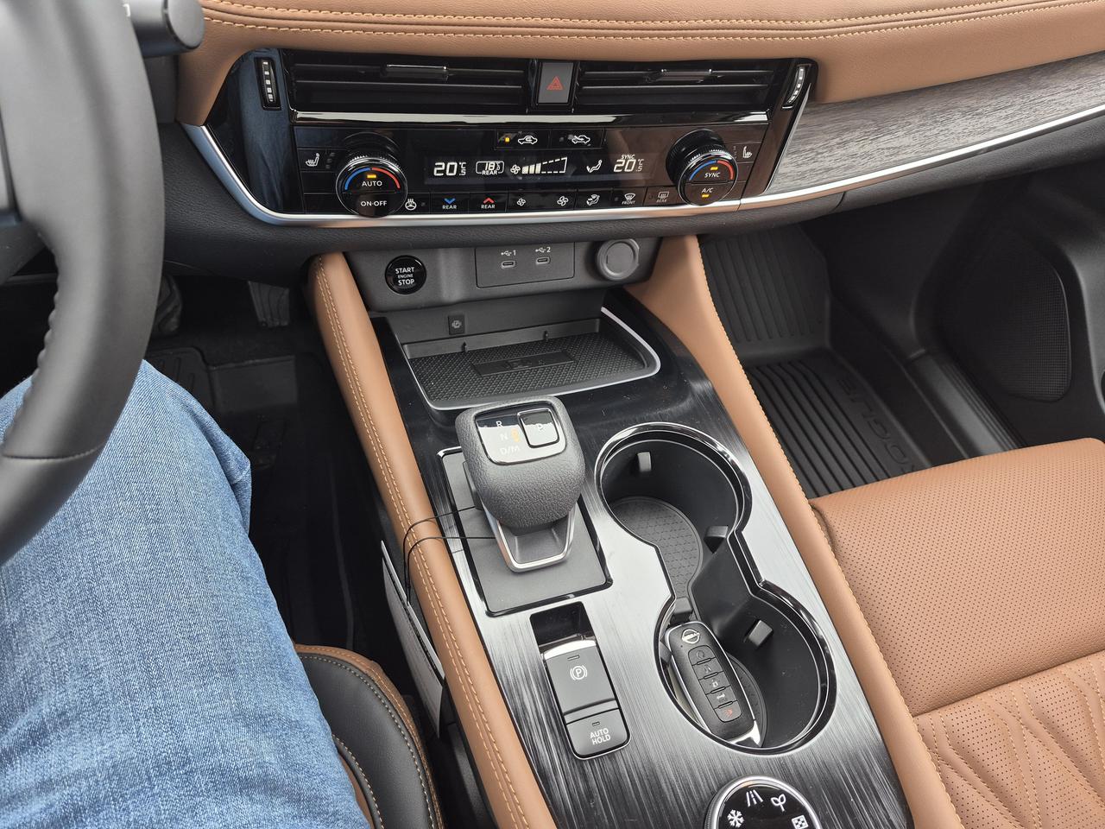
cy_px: 414
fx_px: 734
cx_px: 552
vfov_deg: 58.9
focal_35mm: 23
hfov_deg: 73.9
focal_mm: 5.4
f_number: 1.8
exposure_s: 1/51
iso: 50
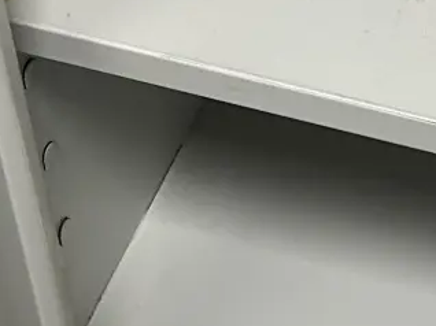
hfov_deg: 12.4
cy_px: -26
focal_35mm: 157
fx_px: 1976
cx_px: 483
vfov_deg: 9.4
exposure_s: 1/100
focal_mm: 5.7
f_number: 1.5
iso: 125
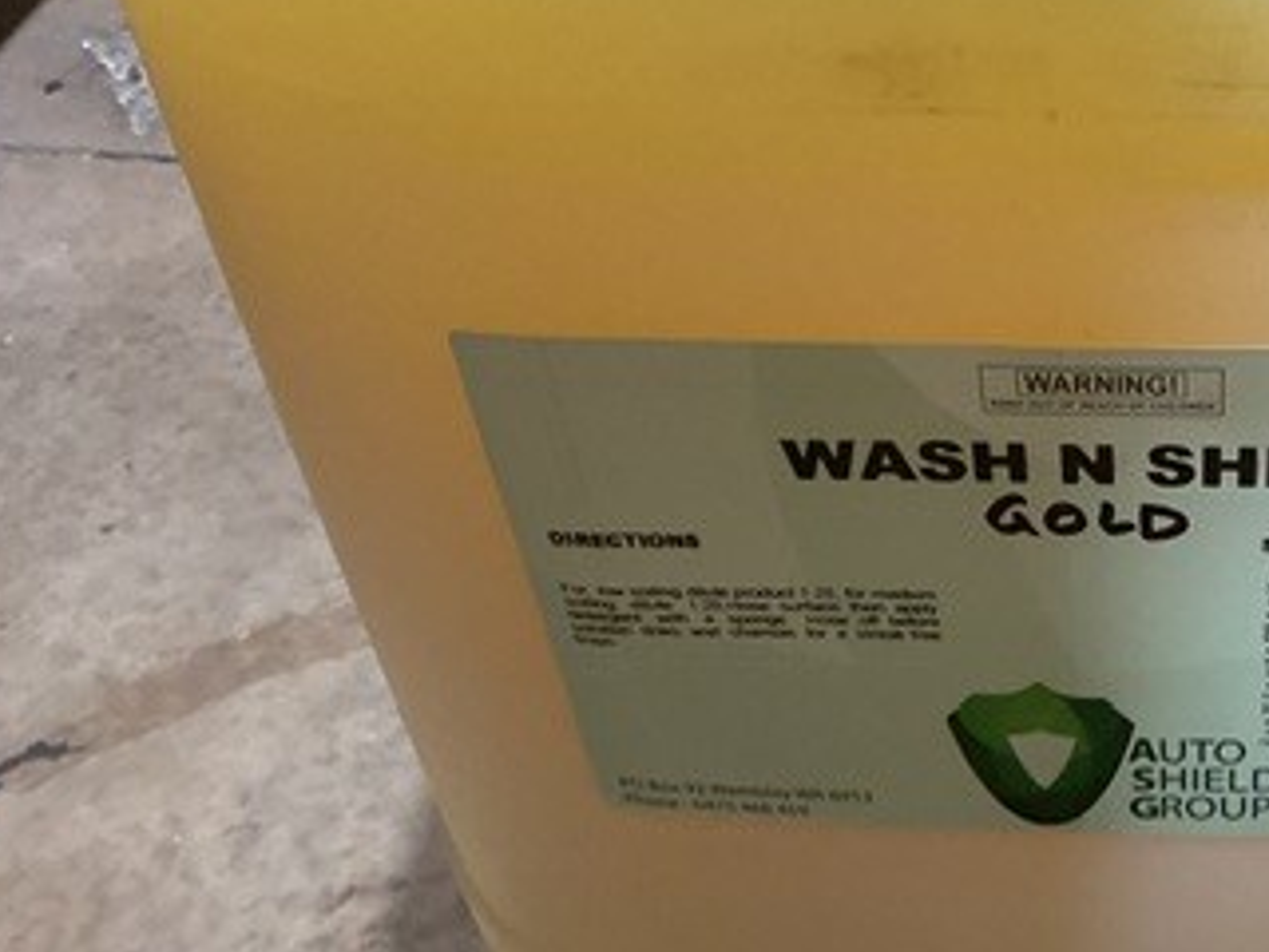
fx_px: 2126
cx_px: 1087
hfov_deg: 32.0
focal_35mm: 58
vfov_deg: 25.0
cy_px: 706
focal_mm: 3
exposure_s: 1/50
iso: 160
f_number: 1.8
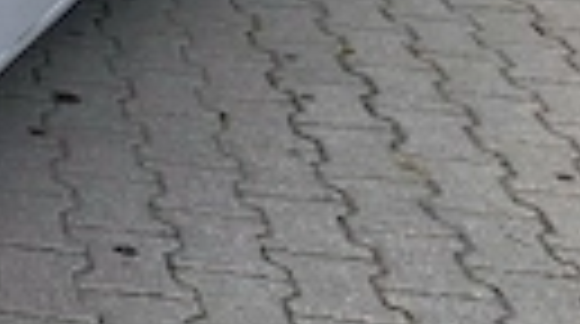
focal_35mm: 117
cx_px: -504
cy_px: -166
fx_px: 1796
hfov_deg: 15.4
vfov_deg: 10.0
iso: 64
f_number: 1.8
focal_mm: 5.54
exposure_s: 1/100
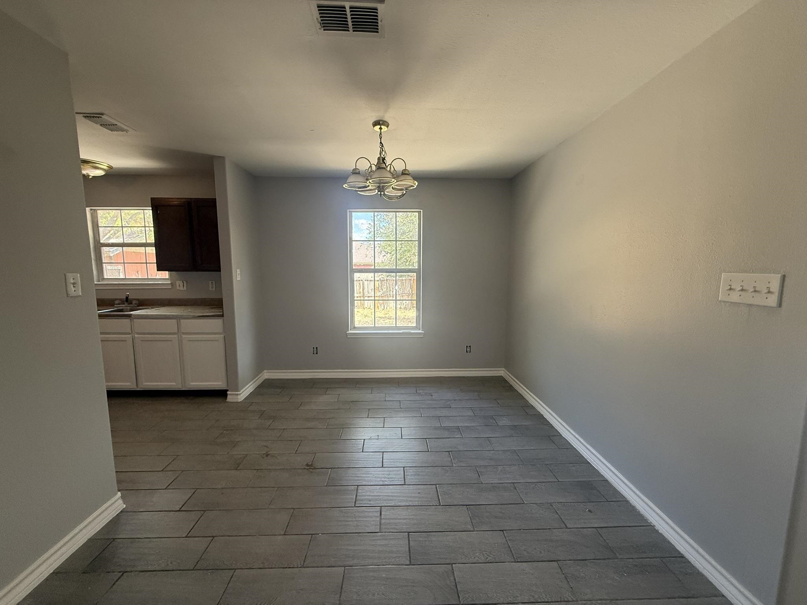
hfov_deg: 102.1
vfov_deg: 85.7
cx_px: 404
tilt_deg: -6.1
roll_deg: -0.4
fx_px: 326
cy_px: 302
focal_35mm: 14
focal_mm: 2.22
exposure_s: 1/99
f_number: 2.2
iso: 200
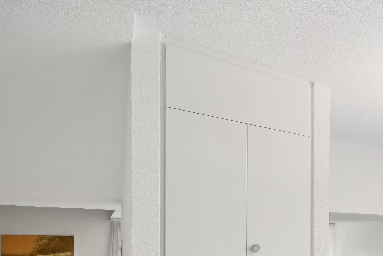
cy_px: 243
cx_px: 391
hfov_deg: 47.6
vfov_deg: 37.6
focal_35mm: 32
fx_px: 340
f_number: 9
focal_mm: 14
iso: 200
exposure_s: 1/6
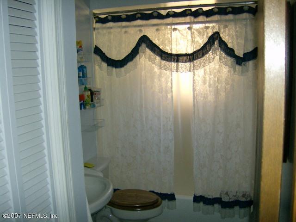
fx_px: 308
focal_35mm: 36
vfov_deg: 39.7
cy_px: 111
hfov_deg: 51.4
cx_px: 148
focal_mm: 6
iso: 200
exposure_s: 1/60
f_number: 2.8
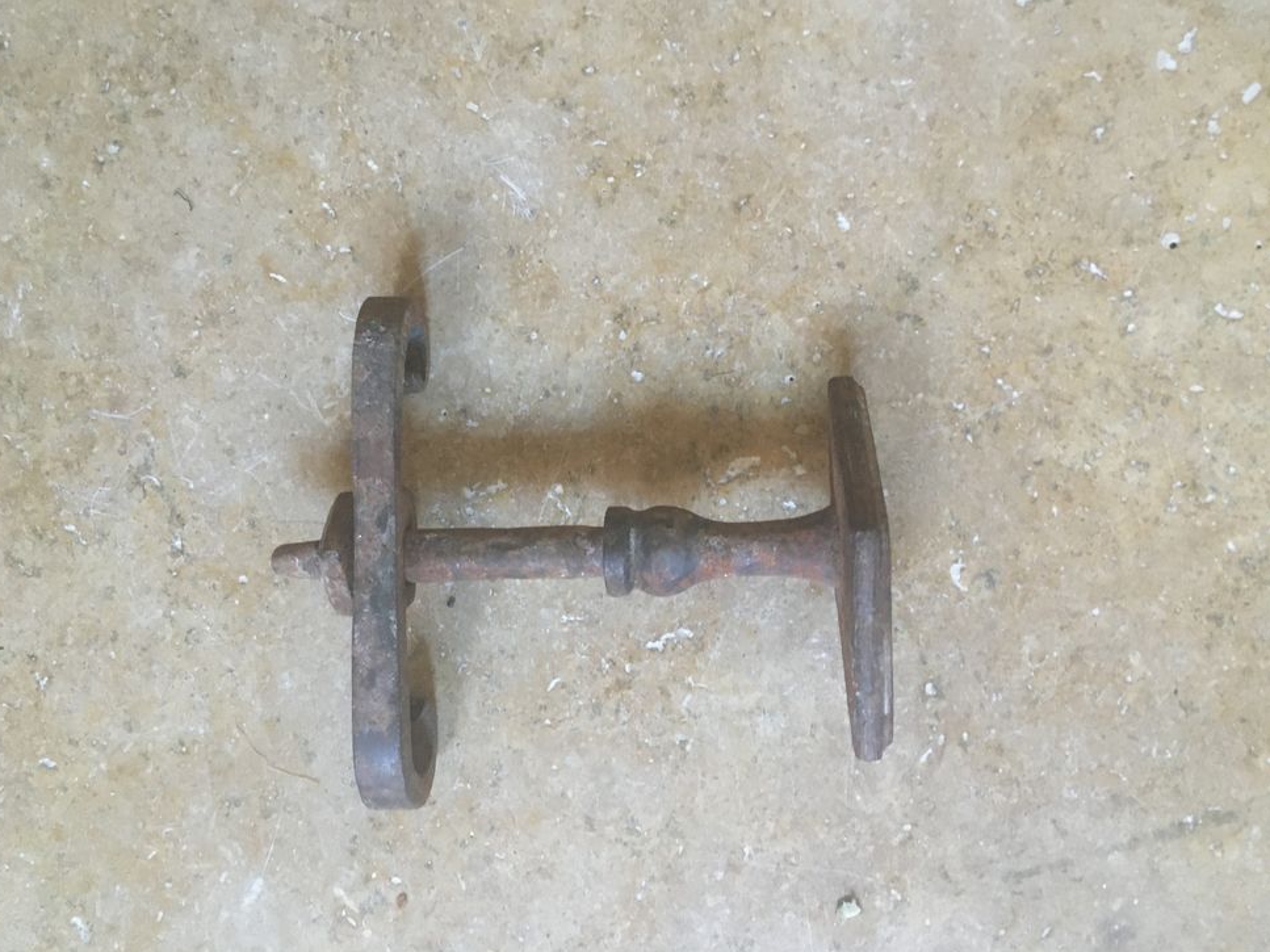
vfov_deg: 46.8
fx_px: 1101
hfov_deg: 60.0
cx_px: 619
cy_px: 470
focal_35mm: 30
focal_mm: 4.15
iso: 400
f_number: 2.2
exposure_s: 1/17
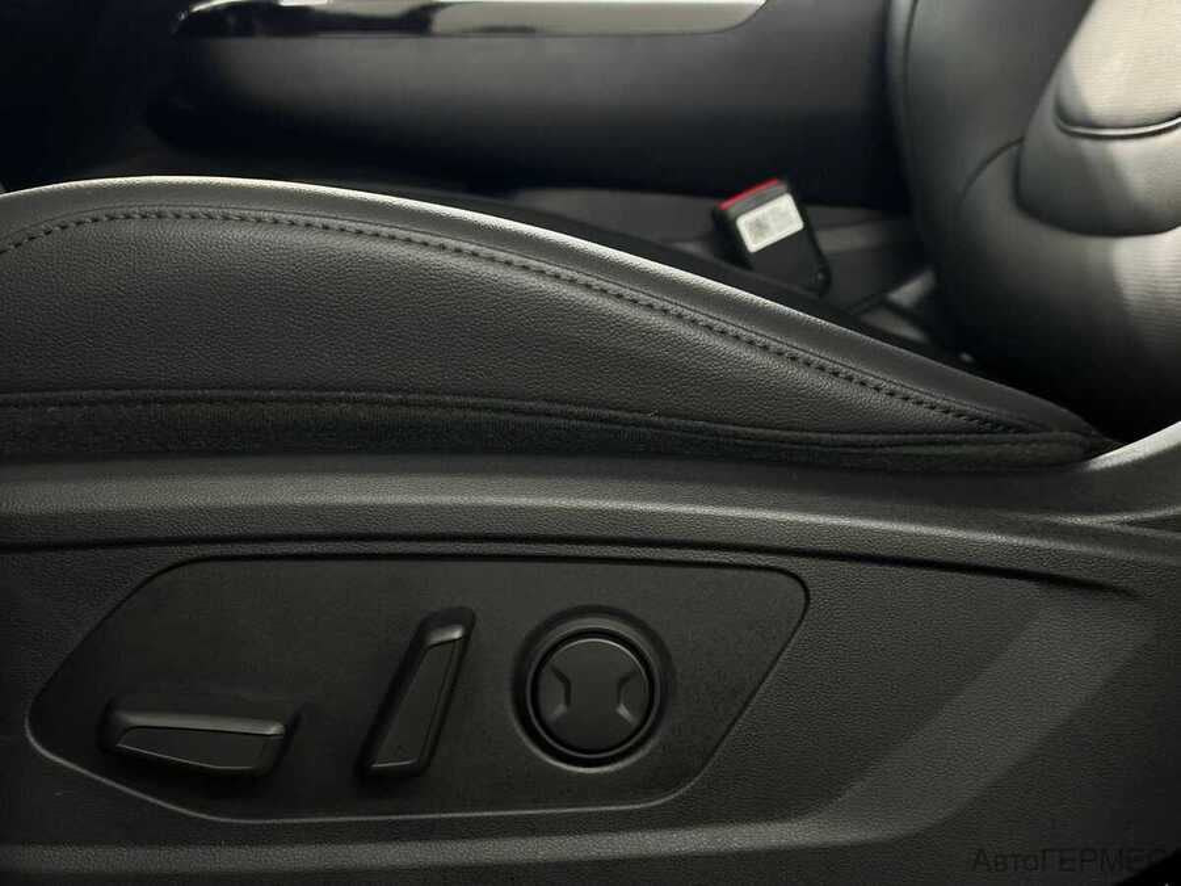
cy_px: 443
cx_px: 590
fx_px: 1638
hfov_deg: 39.7
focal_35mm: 48
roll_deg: +0.0
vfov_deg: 30.3
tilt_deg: -8.9
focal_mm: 6.86
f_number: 1.78
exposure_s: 1/33
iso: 250
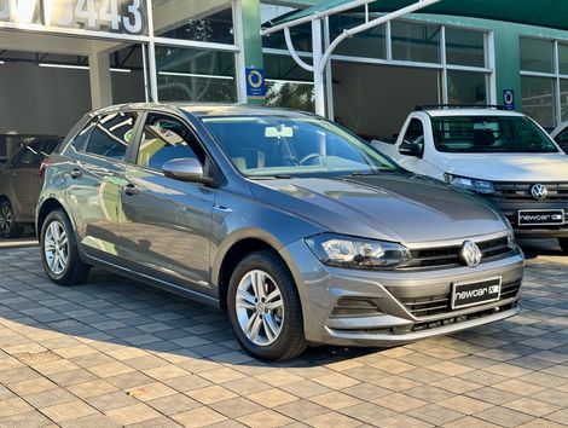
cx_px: 284
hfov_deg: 39.6
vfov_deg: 30.3
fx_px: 789
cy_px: 214
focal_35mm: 48
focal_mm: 6.76
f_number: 1.78
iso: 64
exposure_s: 1/765
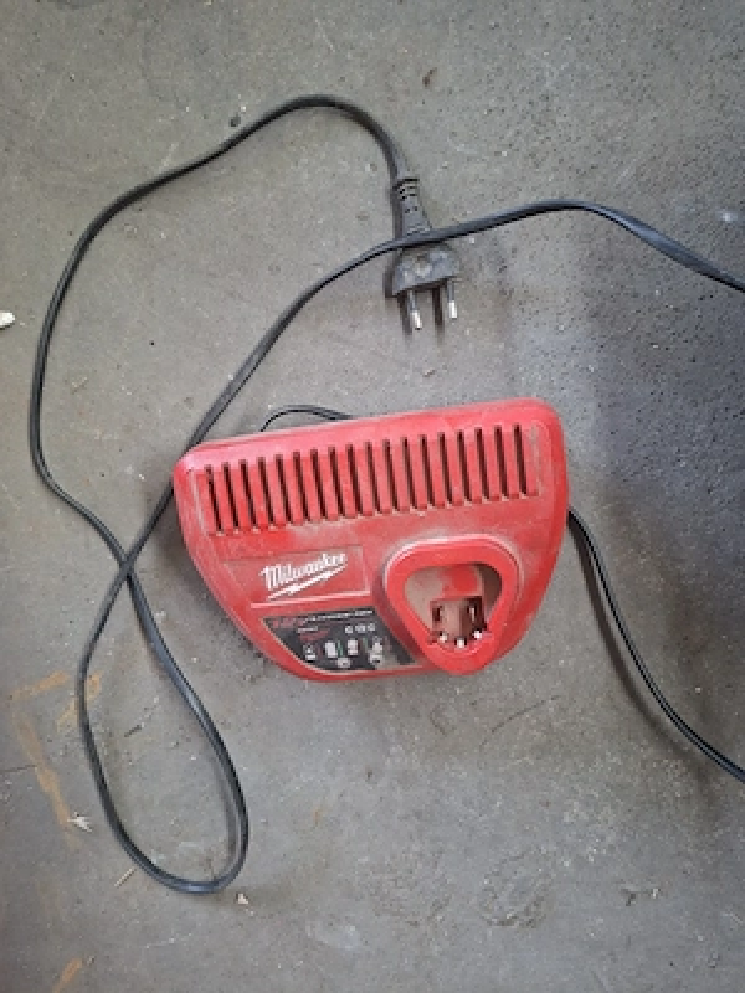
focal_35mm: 23
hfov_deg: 58.9
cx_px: 372
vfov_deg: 73.9
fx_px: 660
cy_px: 496
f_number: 1.8
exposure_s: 1/50
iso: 320
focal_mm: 5.54
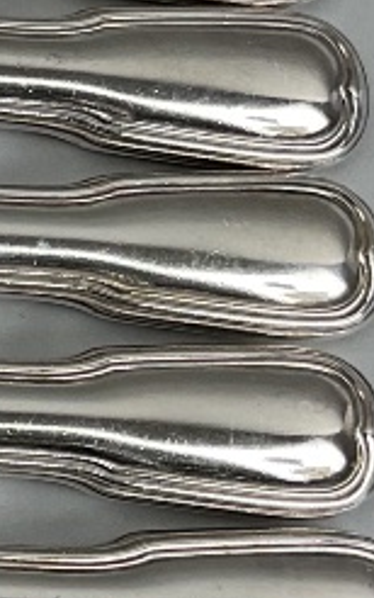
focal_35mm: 150
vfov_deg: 13.9
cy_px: 148
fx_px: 2443
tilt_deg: -70.4
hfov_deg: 8.1
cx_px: -488
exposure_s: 1/100
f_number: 1.8
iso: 64
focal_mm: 3
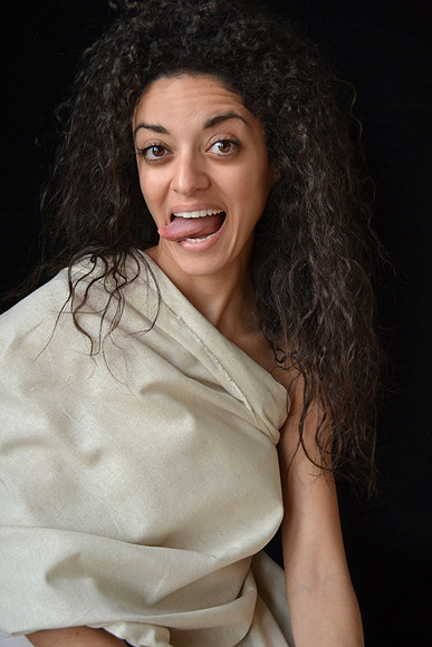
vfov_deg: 43.6
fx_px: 809
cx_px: 216
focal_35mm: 45
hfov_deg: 29.9
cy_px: 324
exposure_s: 1/60
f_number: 4.5
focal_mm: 30
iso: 400
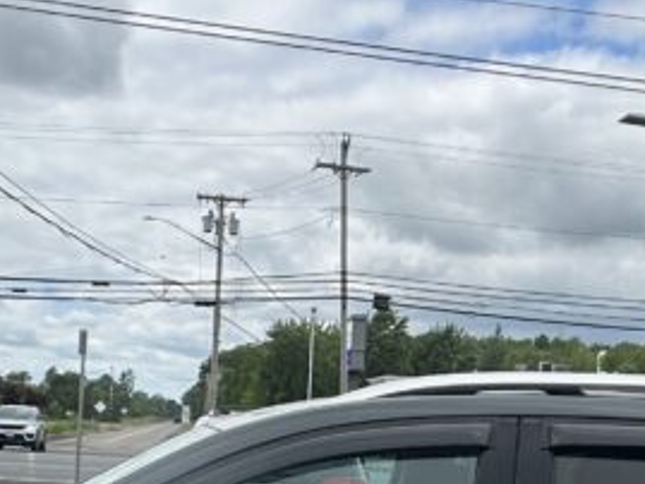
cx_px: 285
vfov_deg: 14.3
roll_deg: -2.6
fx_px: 1845
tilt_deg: -7.7
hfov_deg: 19.8
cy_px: 625
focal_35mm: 99
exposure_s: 1/4444
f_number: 1.5
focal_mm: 5.7
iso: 50
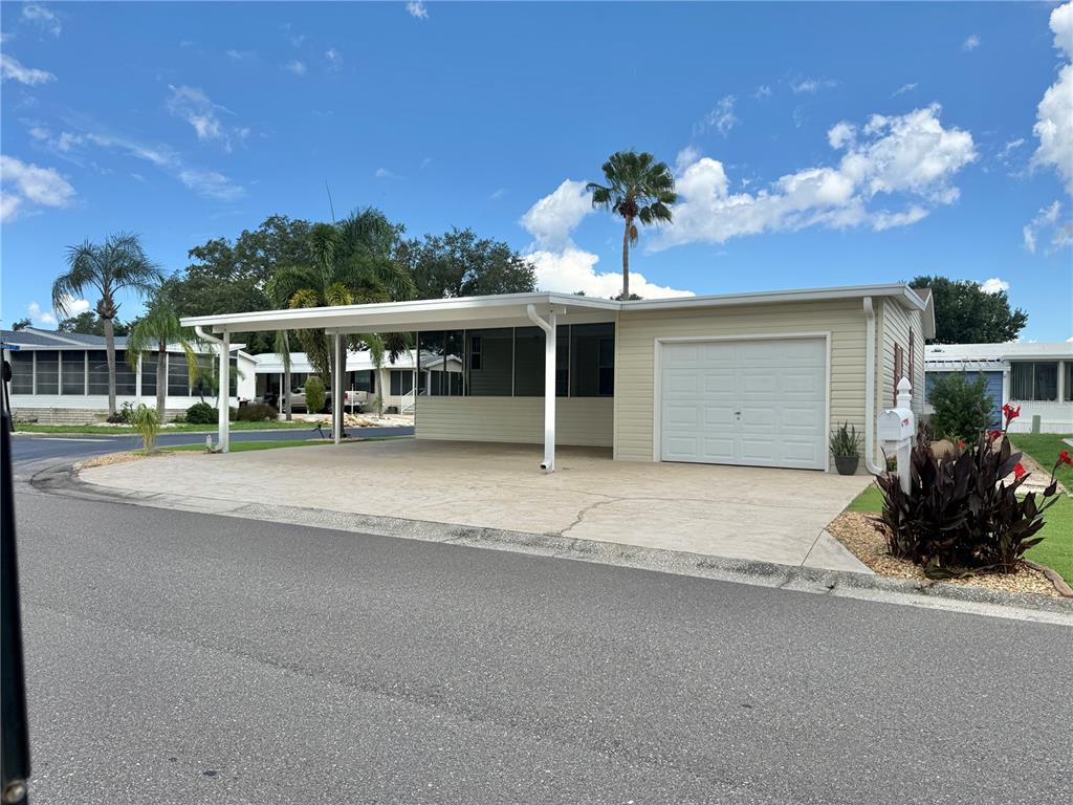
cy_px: 402
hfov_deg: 71.6
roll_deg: -0.6
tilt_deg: +0.2
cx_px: 536
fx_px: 744
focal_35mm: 24
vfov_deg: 56.8
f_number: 1.78
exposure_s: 1/3953
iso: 80
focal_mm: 6.76
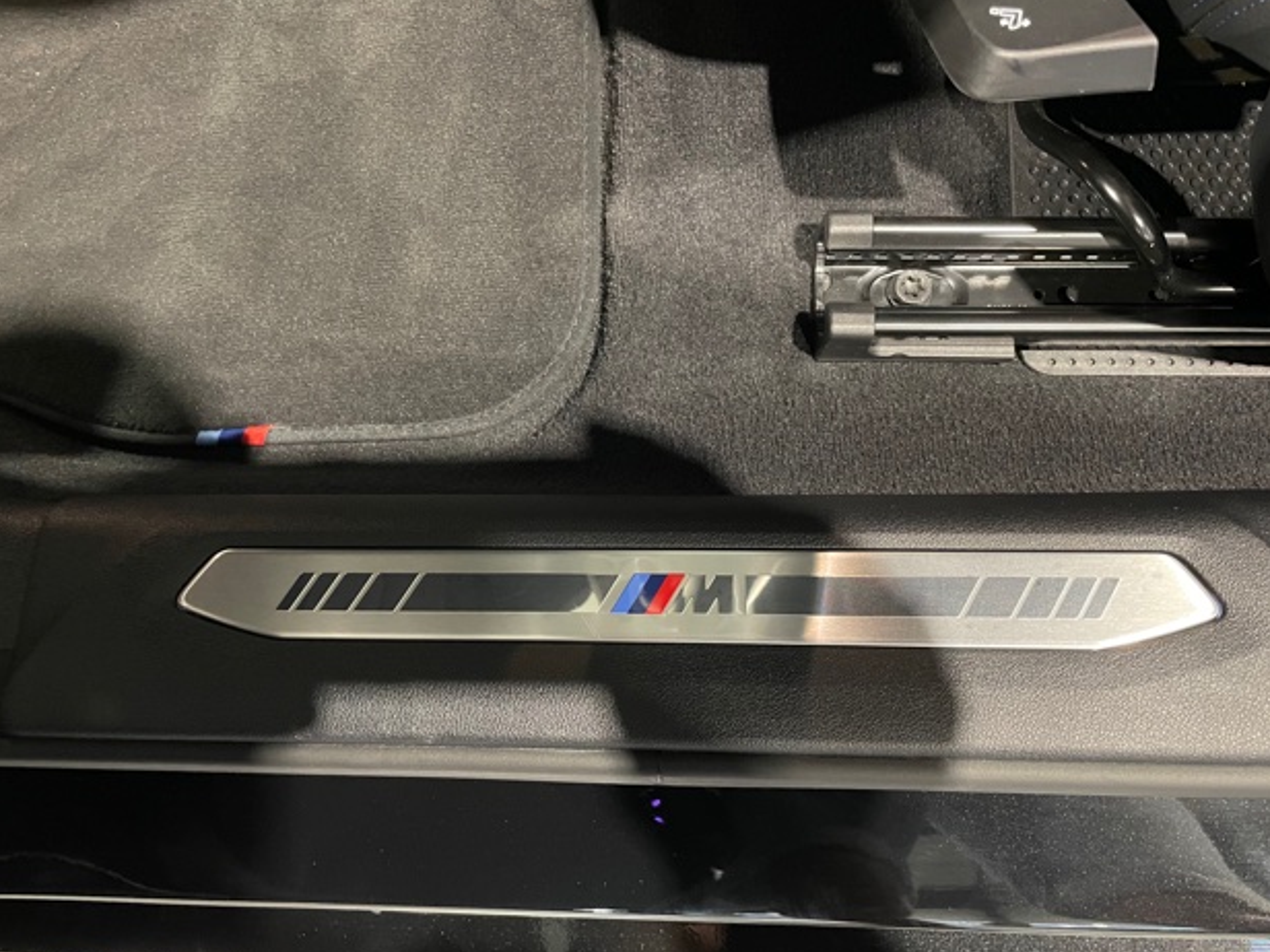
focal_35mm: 27
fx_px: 991
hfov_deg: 65.3
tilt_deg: -80.4
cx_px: 639
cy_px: 470
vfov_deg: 51.4
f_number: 1.6
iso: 640
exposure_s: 1/25
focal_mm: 4.2
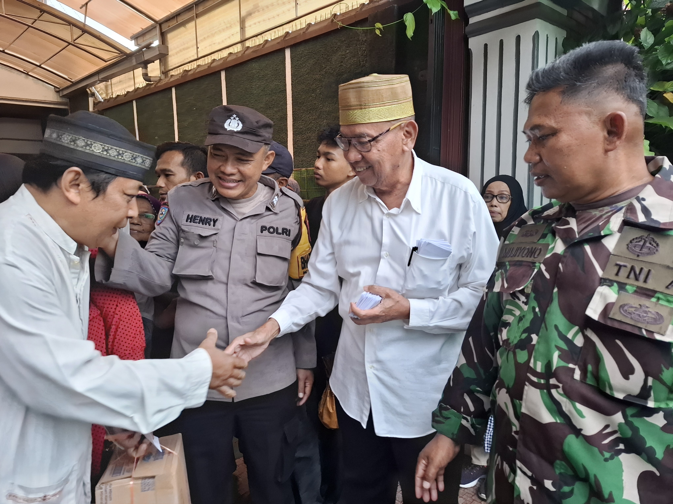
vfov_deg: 58.9
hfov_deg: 73.9
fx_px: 447
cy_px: 252
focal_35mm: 23
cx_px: 336
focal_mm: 5.54
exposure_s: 1/50
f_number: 1.8
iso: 320
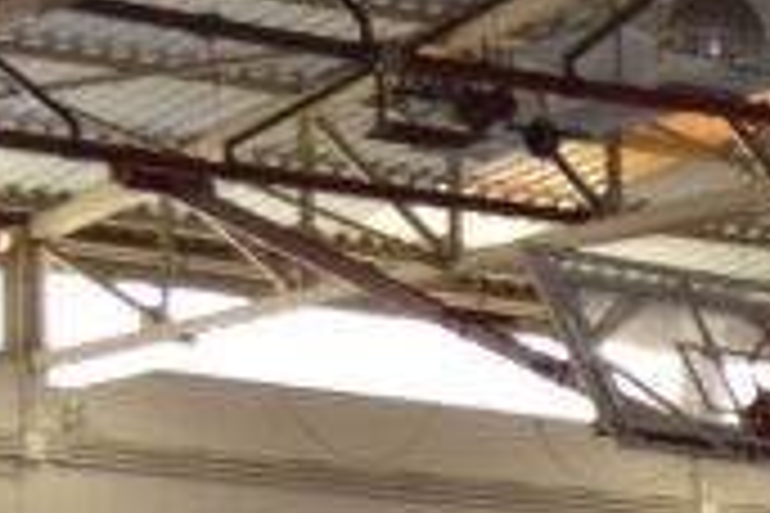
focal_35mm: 269
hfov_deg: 7.0
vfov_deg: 5.0
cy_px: 1226
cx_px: 2098
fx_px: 5753
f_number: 4.5
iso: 450
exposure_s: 1/60
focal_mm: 30
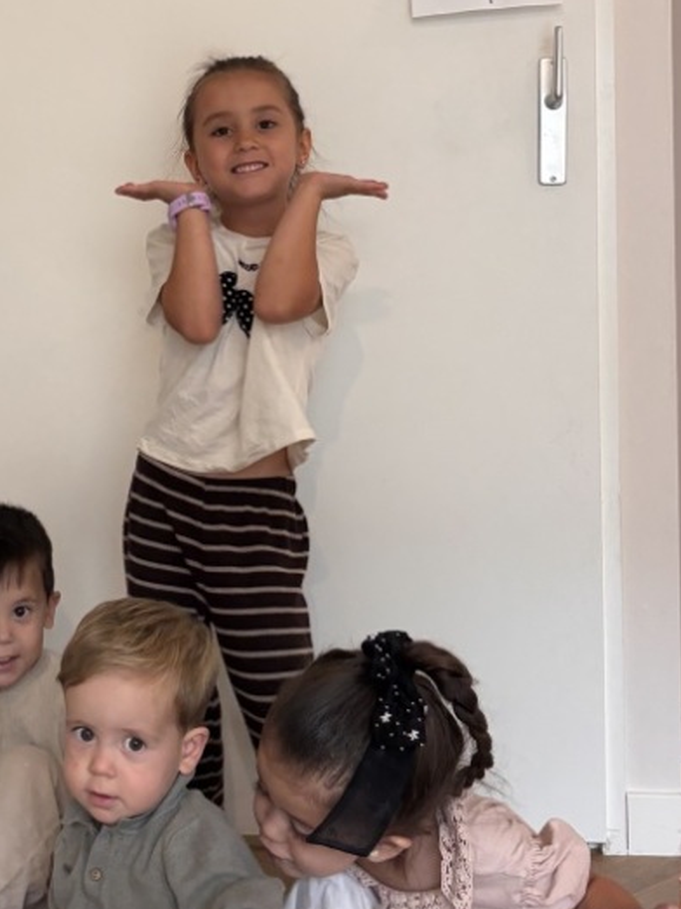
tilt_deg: +0.2
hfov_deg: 27.2
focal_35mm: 53
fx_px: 1391
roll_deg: -0.5
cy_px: 361
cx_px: 177
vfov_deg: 36.0
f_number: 1.6
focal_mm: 5.96
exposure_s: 1/60
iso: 200
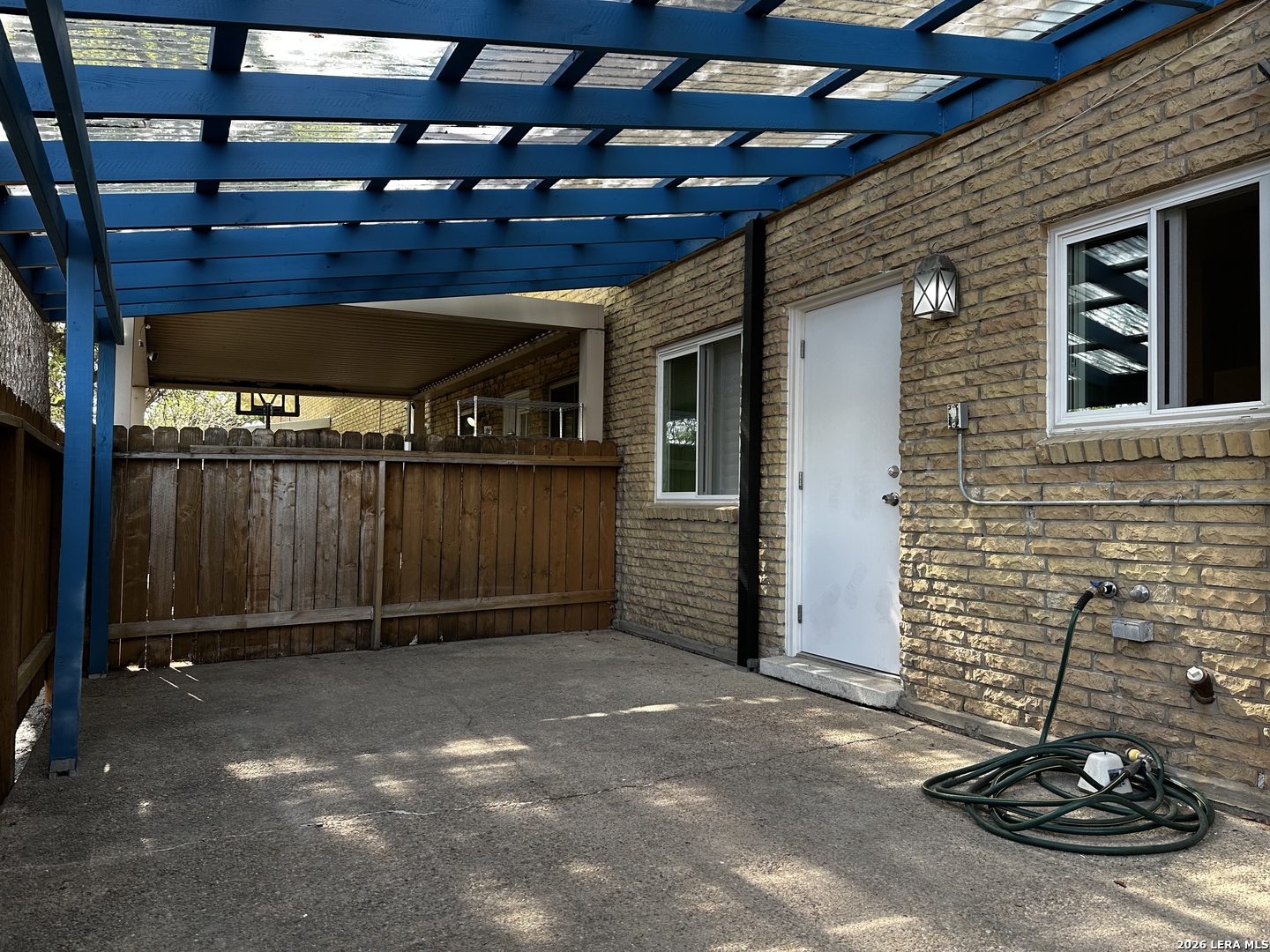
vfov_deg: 56.8
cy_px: 476
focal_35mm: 24
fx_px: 881
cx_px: 635
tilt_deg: +1.7
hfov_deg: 71.6
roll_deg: -0.5
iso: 80
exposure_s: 1/306
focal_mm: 6.86
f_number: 1.78
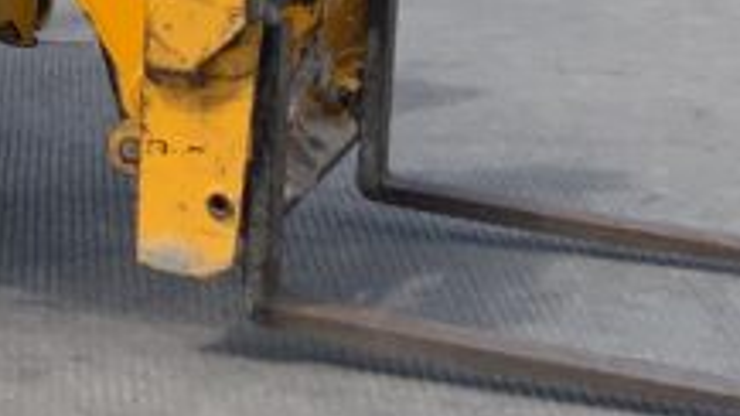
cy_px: -443
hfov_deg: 13.5
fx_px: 2923
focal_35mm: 149
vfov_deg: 7.8
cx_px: -396
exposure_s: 1/1490
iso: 16
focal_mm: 3
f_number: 1.8
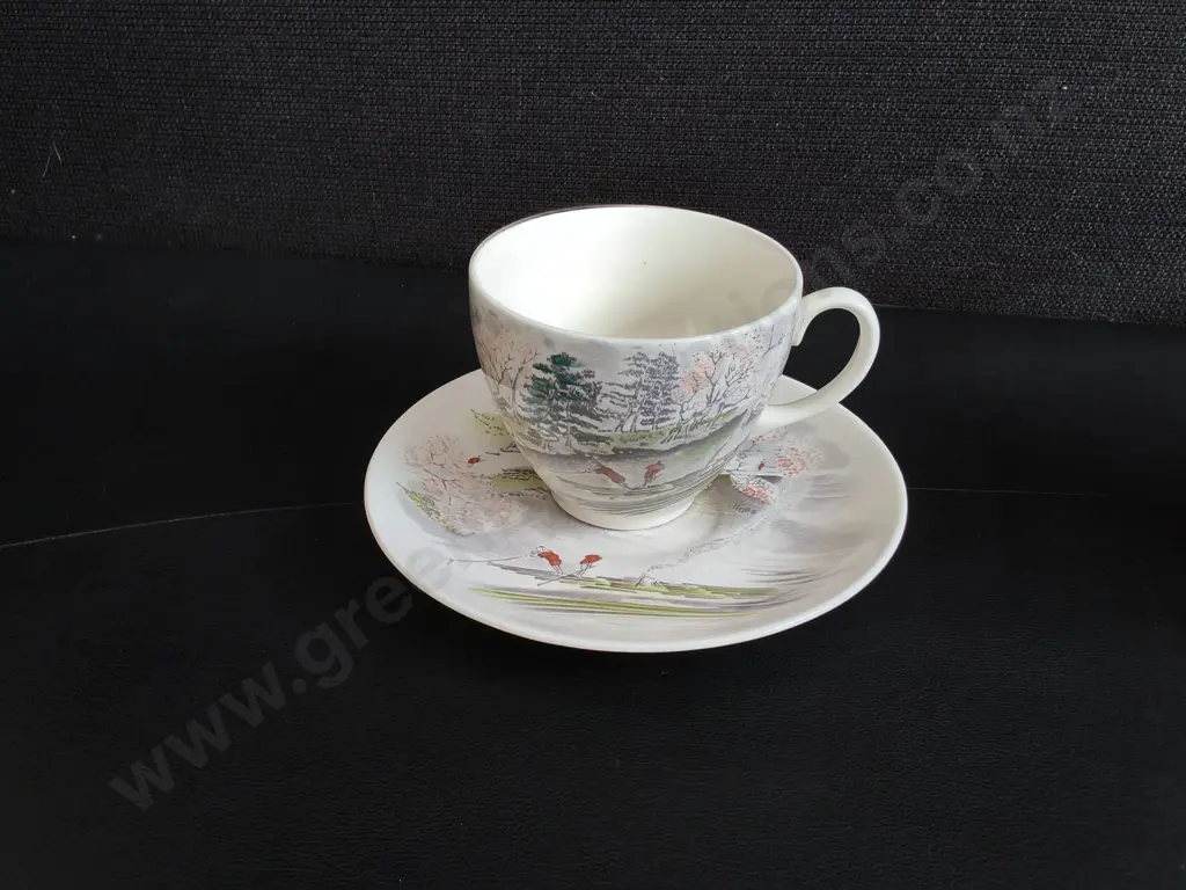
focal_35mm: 27
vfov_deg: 51.4
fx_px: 925
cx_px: 593
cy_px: 445
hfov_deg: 65.3
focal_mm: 2.87
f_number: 2
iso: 80
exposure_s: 1/100
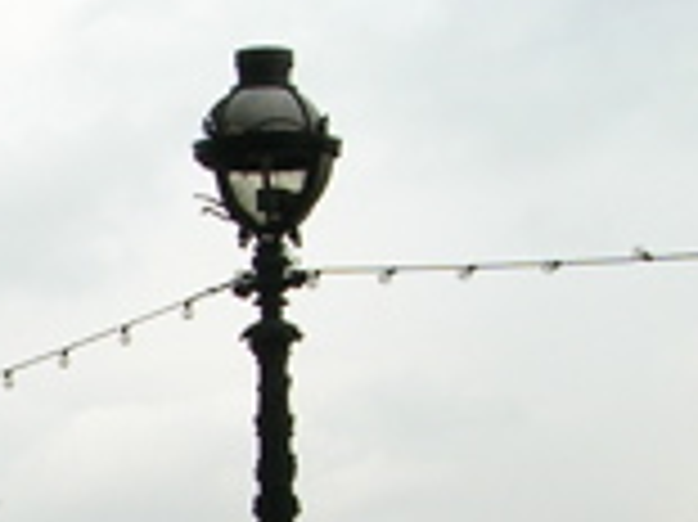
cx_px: -135
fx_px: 3163
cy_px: 716
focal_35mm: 157
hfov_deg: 12.3
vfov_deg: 9.3
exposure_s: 1/146
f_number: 5.6
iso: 50
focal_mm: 5.8
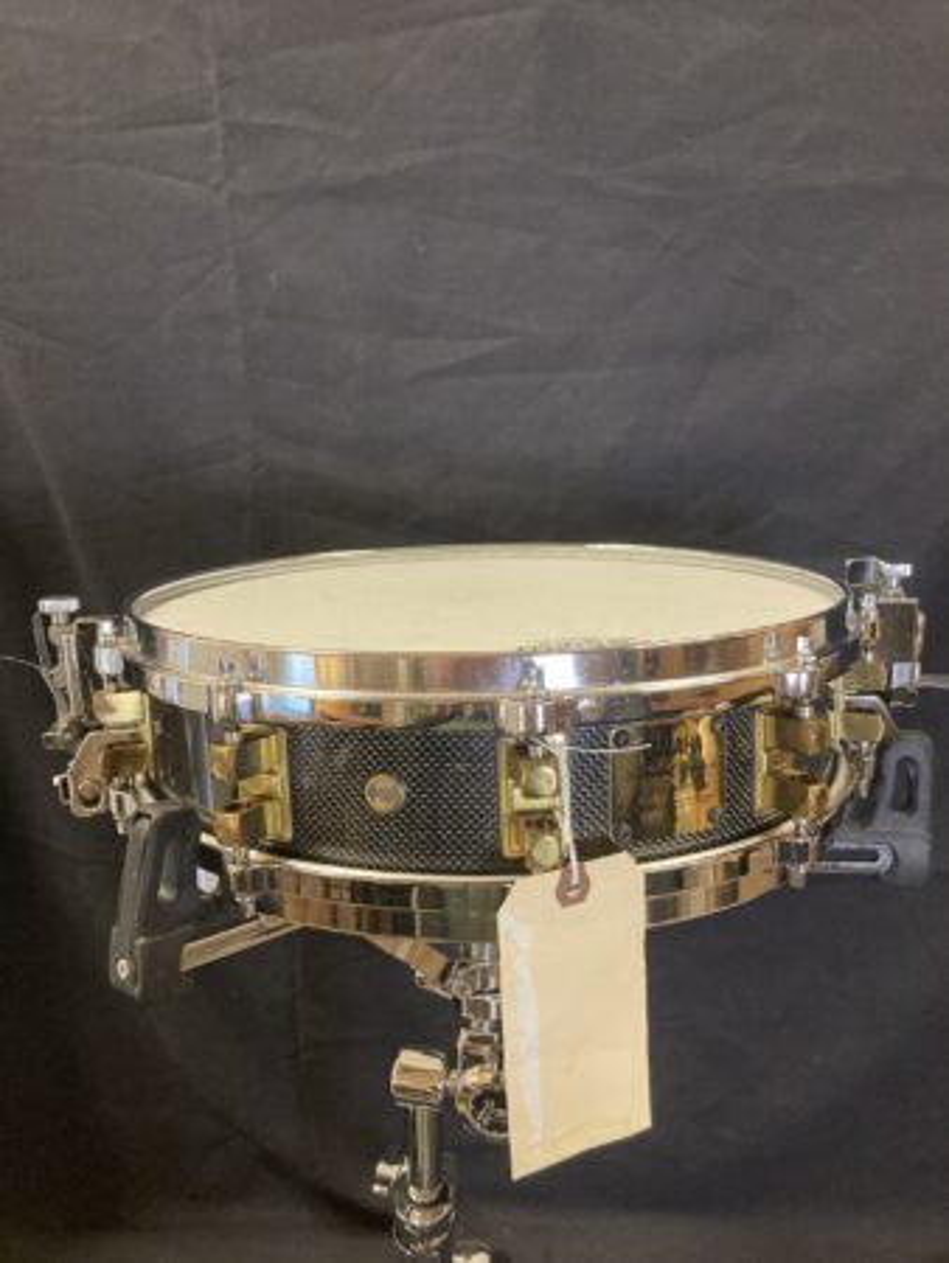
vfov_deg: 63.4
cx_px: 474
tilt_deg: -18.6
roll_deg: +0.6
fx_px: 1023
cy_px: 632
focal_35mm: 28
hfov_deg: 49.8
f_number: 1.8
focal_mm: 3.99
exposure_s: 1/40
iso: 400
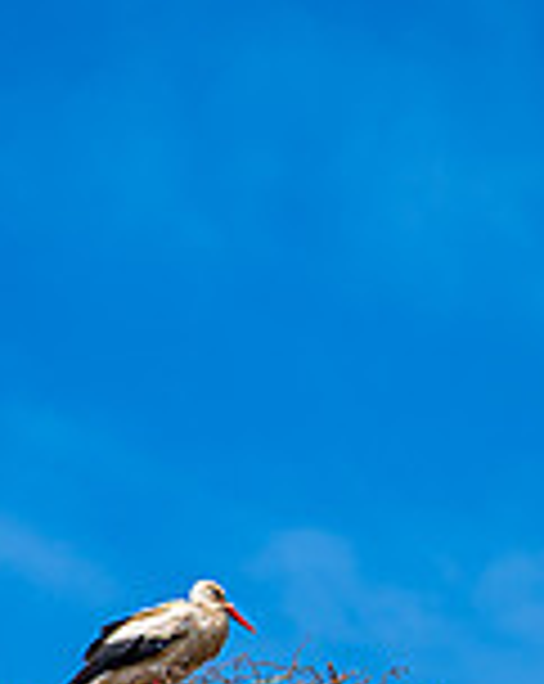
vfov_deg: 3.4
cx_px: 189
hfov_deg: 2.7
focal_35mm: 563
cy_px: 1008
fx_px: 11365
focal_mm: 135
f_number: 1.8
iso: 100
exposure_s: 1/5000
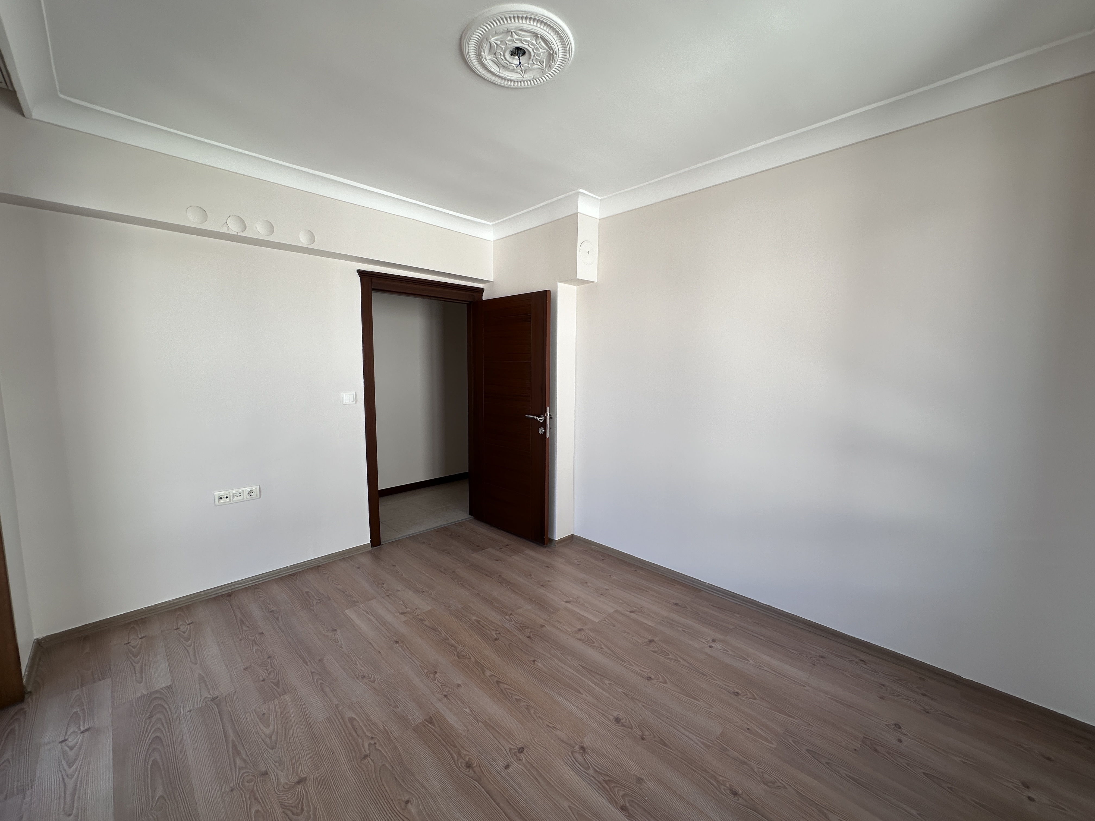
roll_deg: -0.1
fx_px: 443
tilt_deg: -5.2
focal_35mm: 14
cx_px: 548
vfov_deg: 85.7
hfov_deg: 102.1
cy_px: 410
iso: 40
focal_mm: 2.22
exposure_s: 1/106
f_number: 2.2
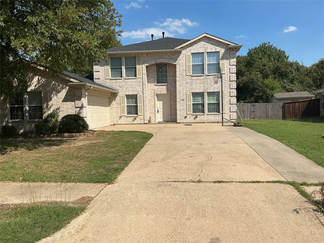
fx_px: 271
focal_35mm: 29
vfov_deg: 48.2
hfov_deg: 61.7
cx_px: 162
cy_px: 122
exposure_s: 1/2959
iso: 25
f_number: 1.8
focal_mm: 3
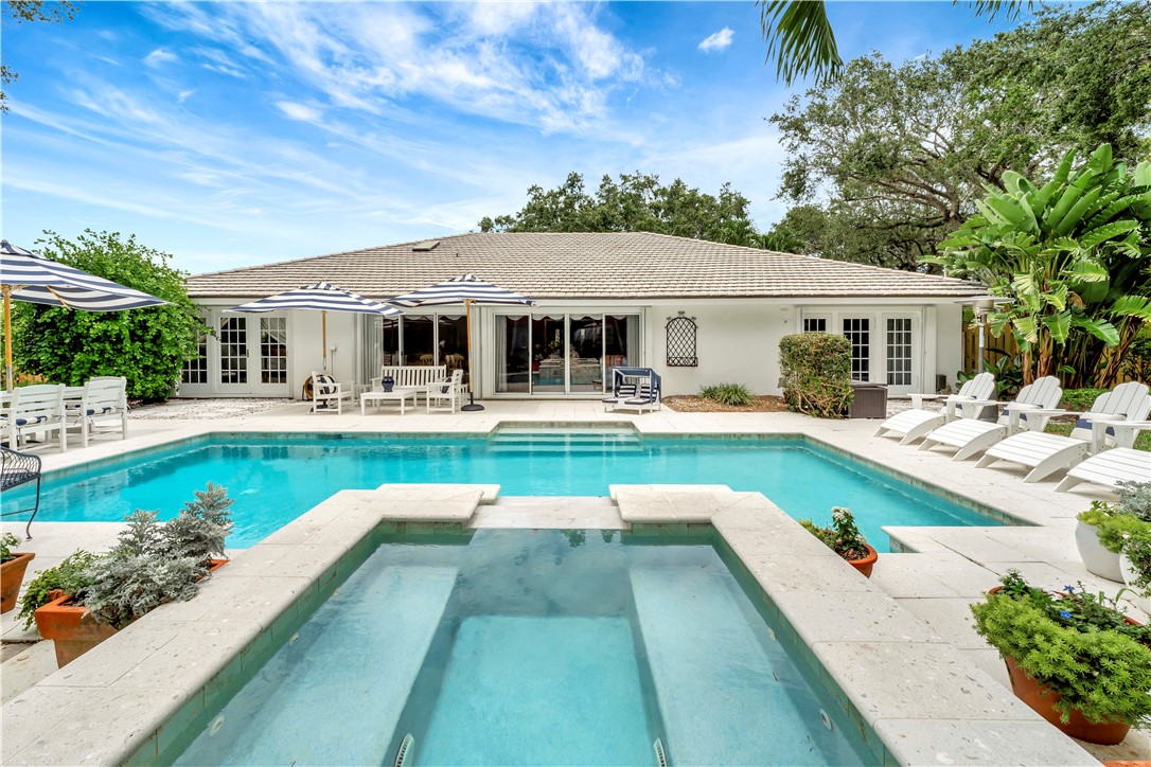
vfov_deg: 81.2
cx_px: 576
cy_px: 384
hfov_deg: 104.3
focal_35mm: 14
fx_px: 448
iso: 200
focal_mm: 14
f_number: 11
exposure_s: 1/200
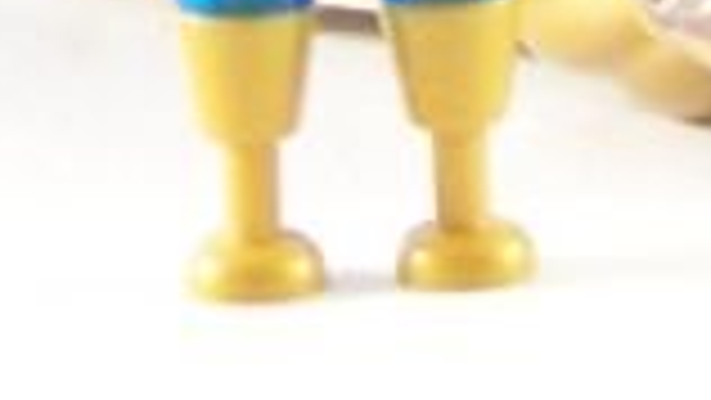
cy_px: -930
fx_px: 7864
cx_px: 1260
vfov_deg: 2.9
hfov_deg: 5.1
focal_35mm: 417
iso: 400
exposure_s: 1/60
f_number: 3.6
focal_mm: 9.8
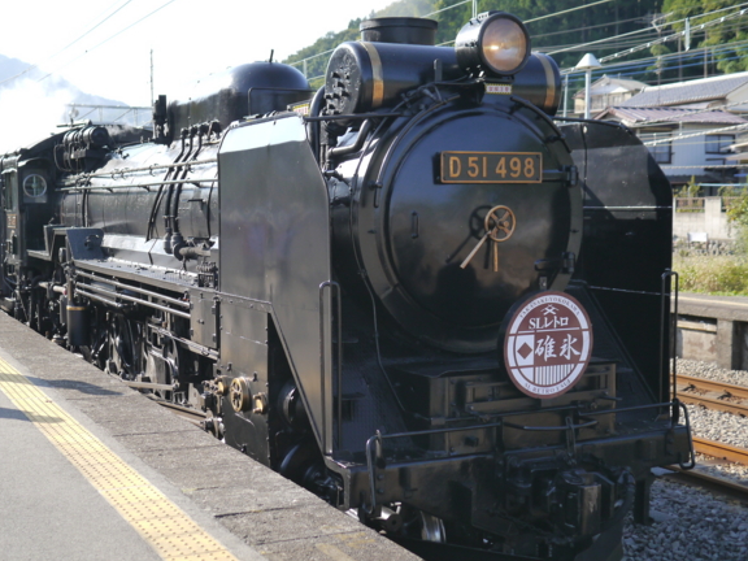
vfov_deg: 29.1
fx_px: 1080
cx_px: 305
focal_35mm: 50
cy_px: 293
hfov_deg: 38.1
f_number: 2
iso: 160
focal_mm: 20
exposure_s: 1/1300
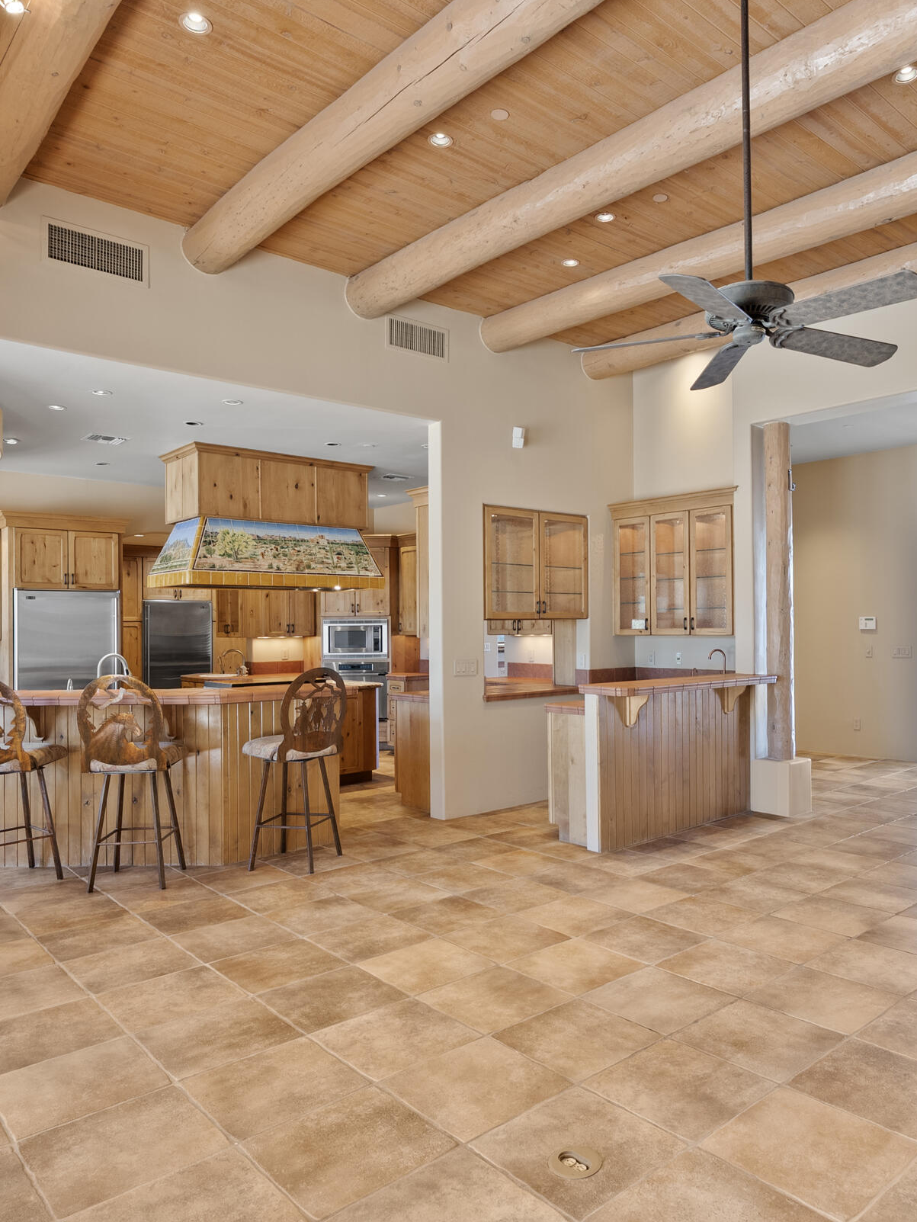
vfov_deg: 71.6
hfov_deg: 56.4
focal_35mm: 24
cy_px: 621
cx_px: 550
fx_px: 847
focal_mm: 16
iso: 200
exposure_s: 2
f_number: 8
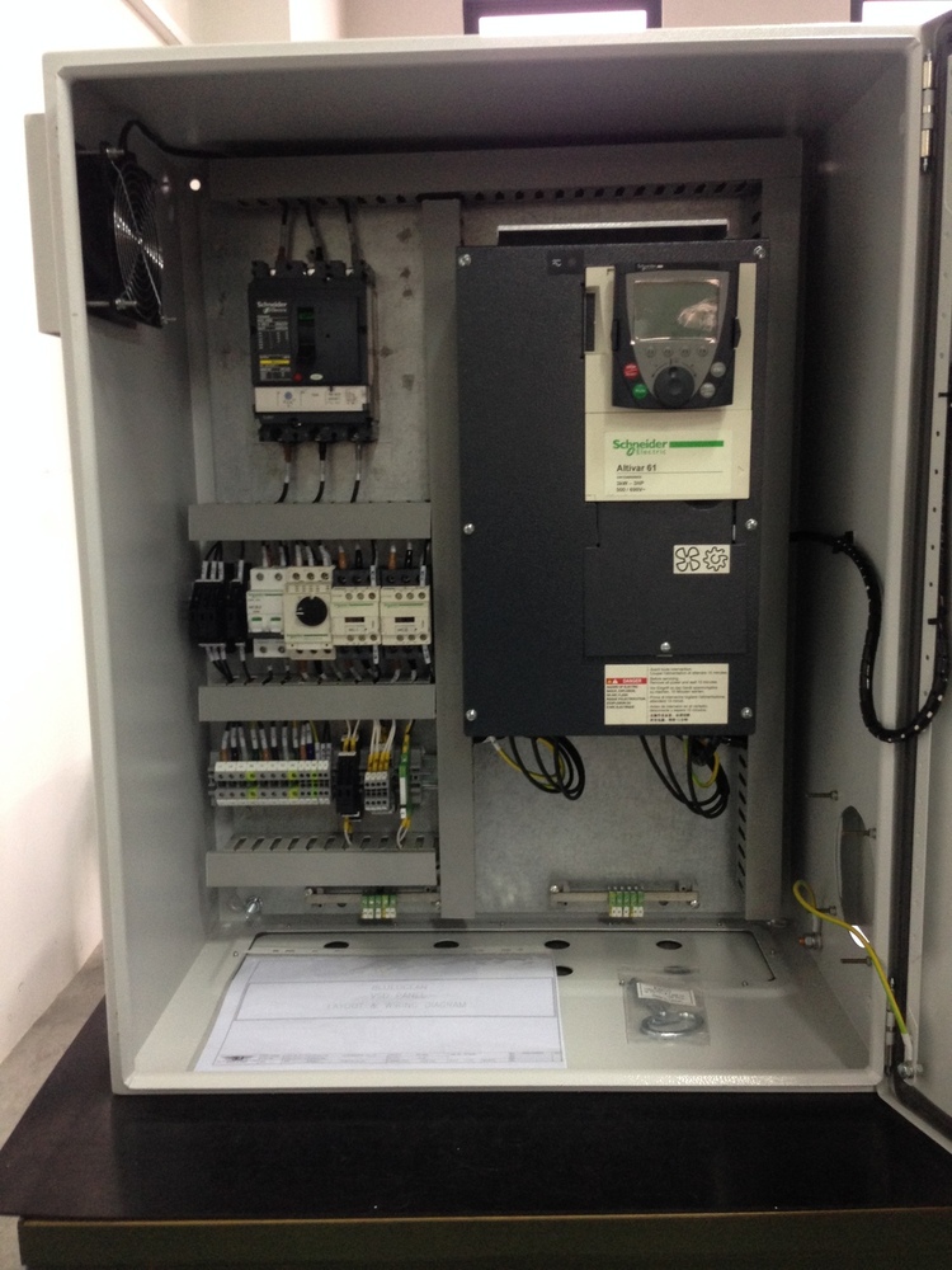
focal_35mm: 33
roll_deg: +0.9
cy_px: 635
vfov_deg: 55.4
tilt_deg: -9.4
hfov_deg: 42.9
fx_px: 1210
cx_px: 476
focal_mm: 4.12
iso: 160
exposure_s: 1/20
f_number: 2.4
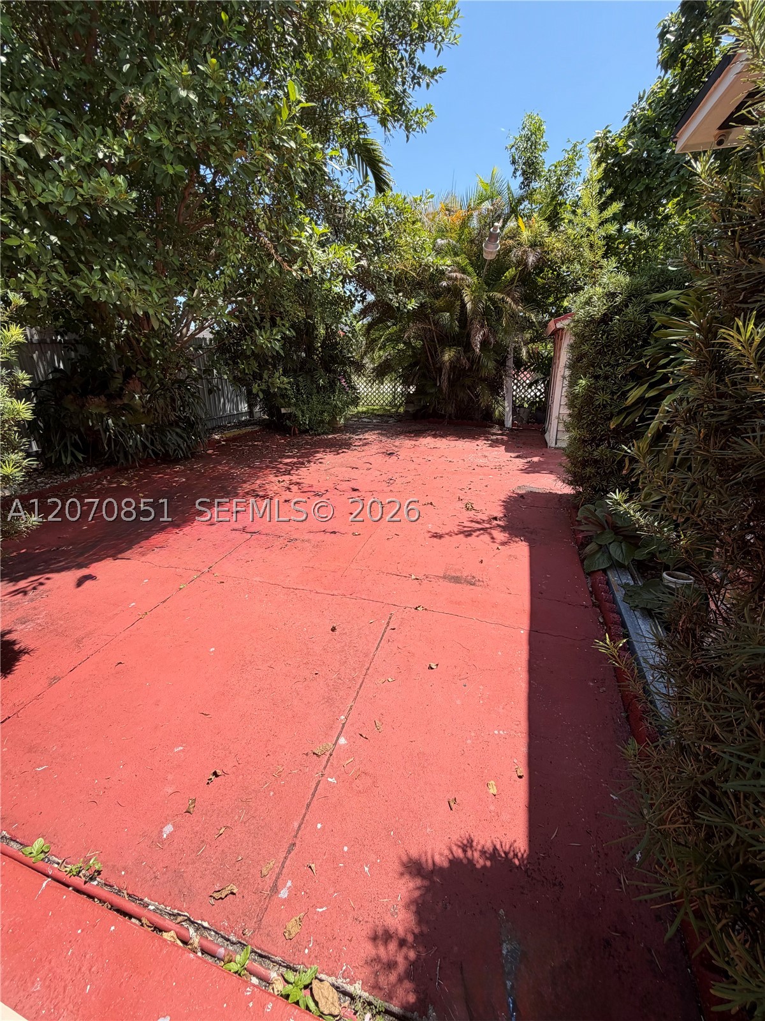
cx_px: 382
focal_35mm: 14
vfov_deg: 102.1
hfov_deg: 85.7
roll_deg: +0.6
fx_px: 413
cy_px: 510
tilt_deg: -21.0
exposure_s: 1/770
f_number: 2.2
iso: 40
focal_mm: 2.22
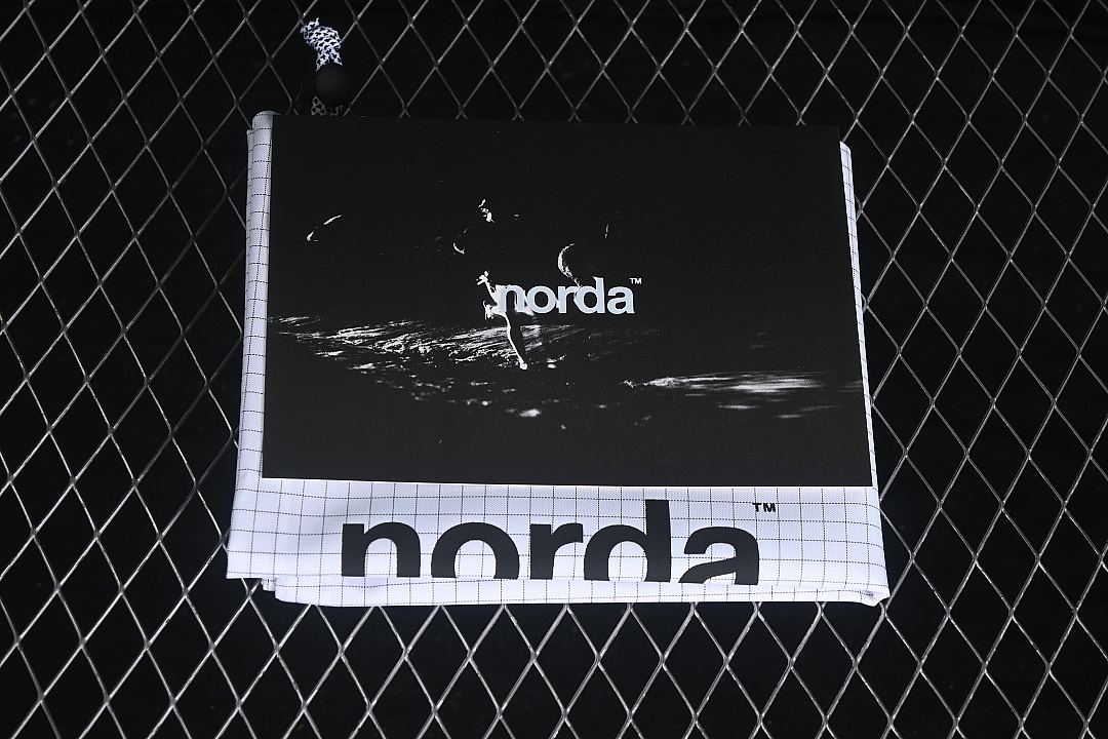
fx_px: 2308
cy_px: 370
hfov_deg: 27.0
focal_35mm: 75
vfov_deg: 18.2
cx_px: 554
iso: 160
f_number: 6.3
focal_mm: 50
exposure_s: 1/60
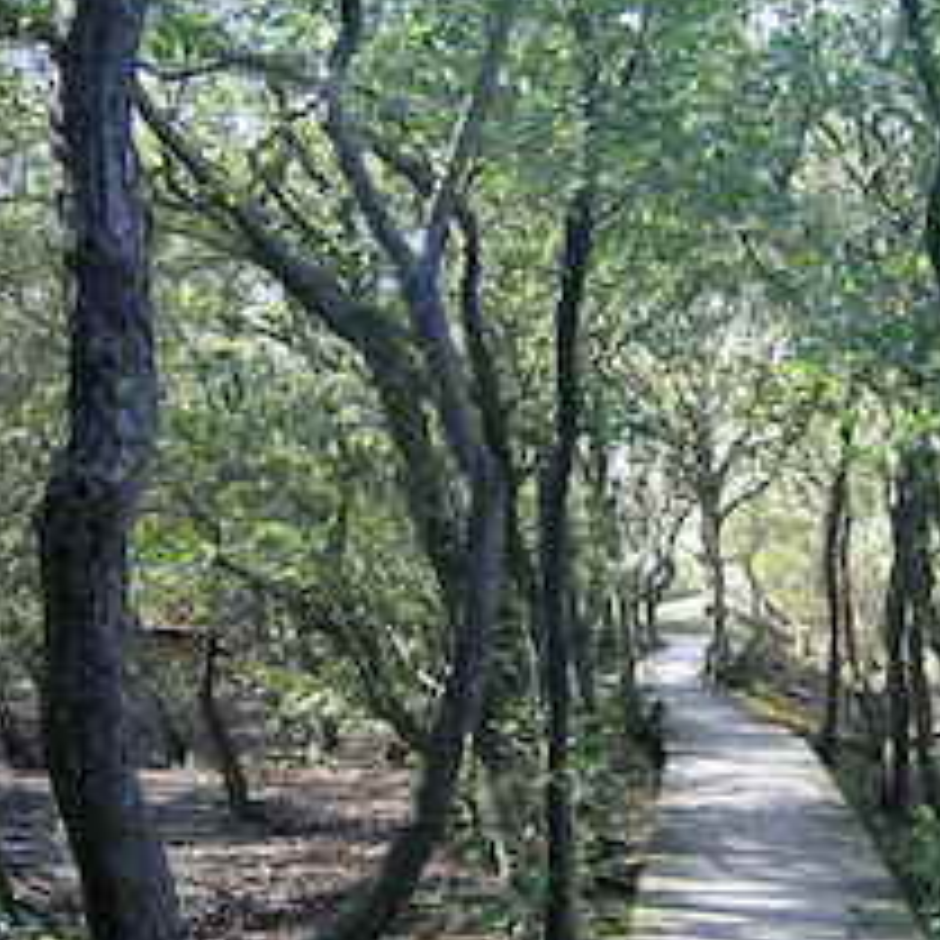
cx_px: 733
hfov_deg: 27.7
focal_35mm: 61
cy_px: 652
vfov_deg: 27.9
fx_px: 1874
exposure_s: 1/53.8
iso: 50
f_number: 2.7
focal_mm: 7.5
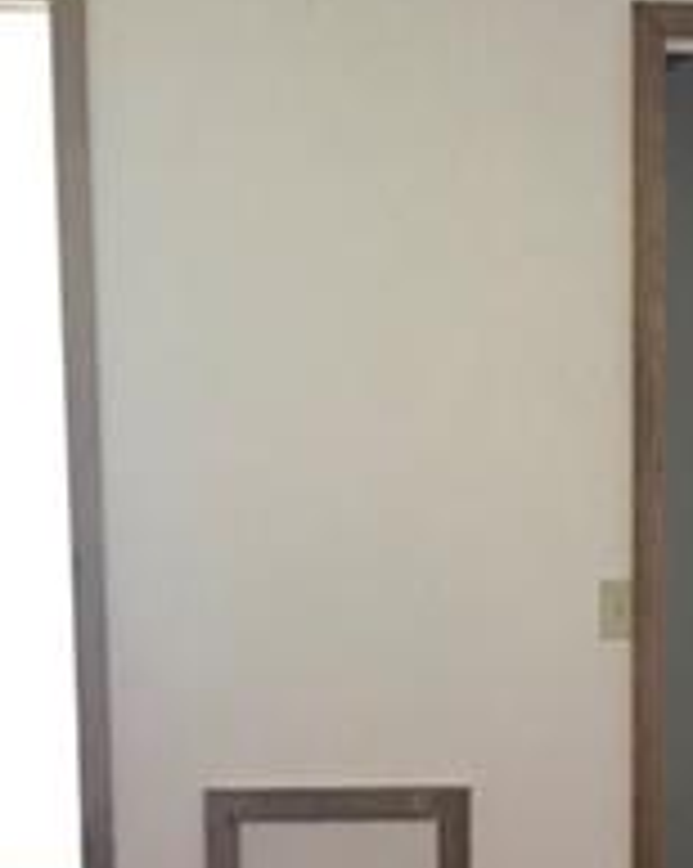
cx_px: 738
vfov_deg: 17.2
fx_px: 2799
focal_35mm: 109
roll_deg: -1.1
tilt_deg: -9.5
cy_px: 904
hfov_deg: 13.9
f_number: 1.8
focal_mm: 3.99
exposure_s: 1/15
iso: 40
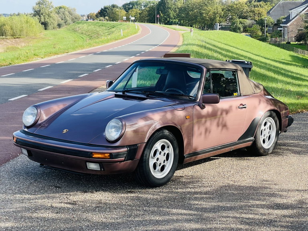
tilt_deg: -7.1
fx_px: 685
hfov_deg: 25.3
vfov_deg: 19.1
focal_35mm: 77
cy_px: 116
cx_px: 154
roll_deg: +1.0
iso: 32
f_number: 2.8
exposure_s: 1/268
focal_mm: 9
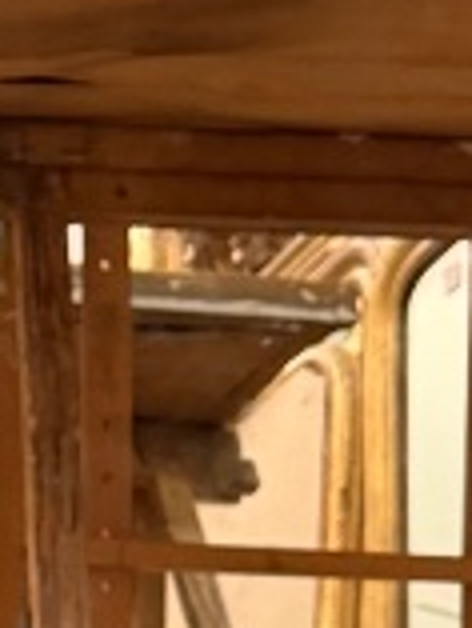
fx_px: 3323
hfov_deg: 7.8
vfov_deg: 10.5
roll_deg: -2.4
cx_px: -404
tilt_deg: -22.1
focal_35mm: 183
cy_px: 868
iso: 250
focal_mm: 6.76
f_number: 1.78
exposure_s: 1/50
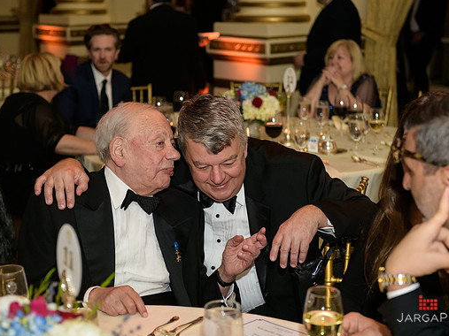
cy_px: 170
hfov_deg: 29.4
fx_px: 856
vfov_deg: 22.2
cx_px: 225
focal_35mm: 66
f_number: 3.2
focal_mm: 60
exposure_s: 1/100
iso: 1600
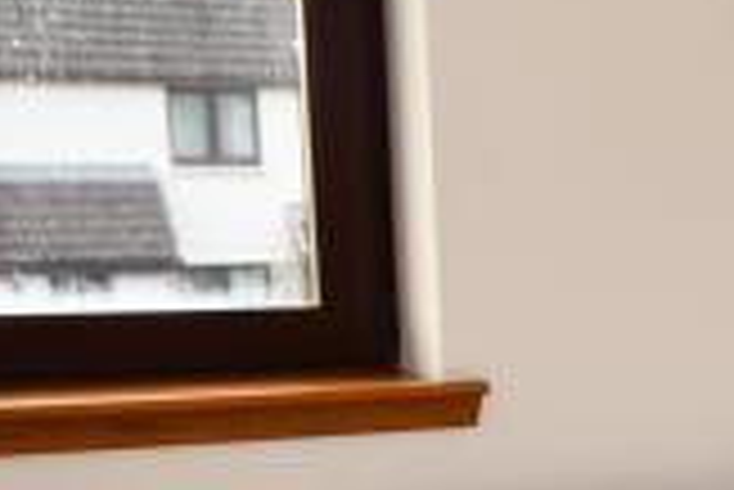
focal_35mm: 94
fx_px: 1918
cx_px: 1166
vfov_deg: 14.3
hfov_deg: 18.6
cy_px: 533
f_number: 5.6
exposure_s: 1/125
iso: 160
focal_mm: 10
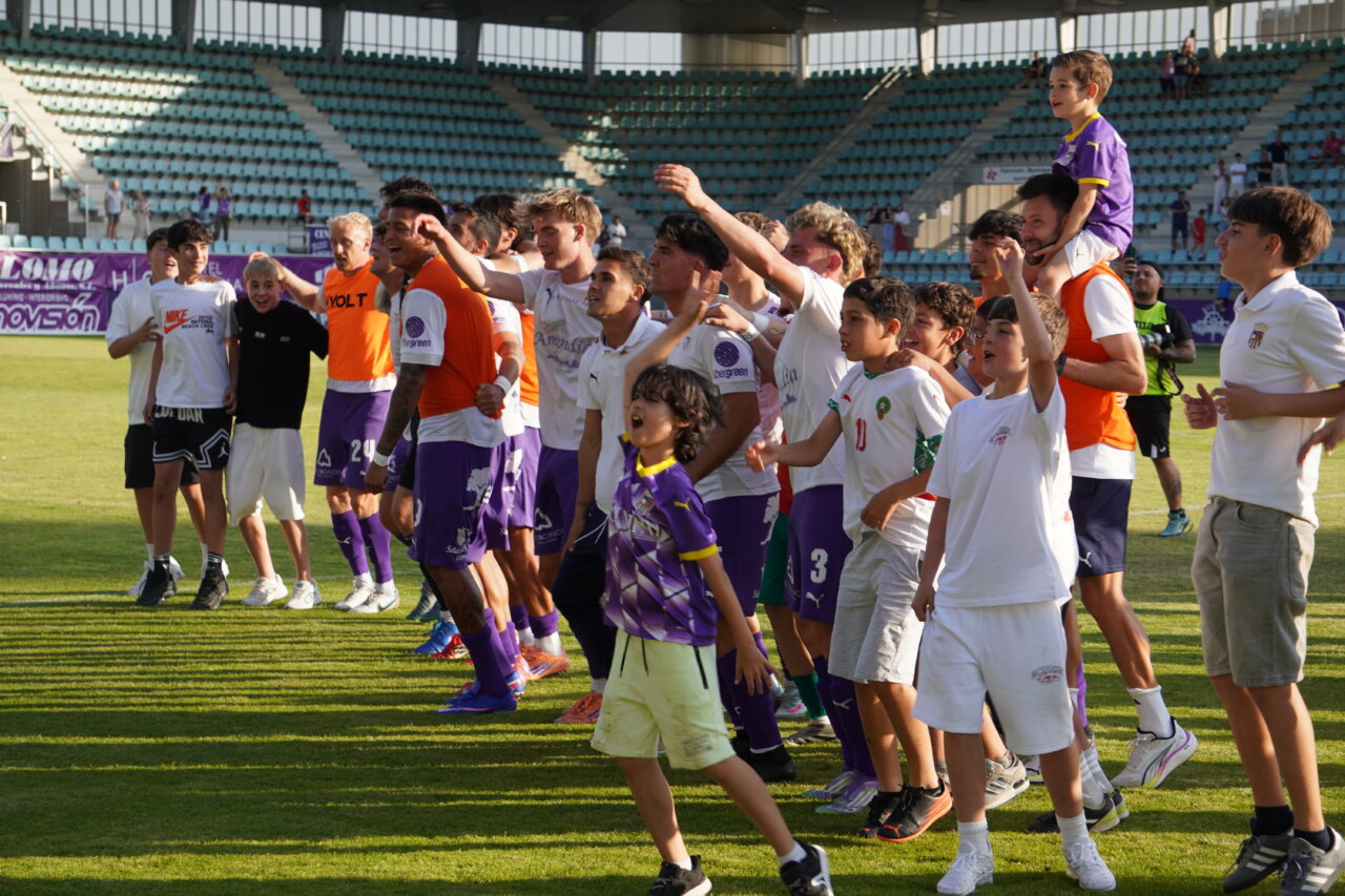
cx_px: 672
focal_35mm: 84
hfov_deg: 24.2
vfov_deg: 16.3
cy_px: 448
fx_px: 3138
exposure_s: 1/250
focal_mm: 56
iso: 100
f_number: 5.6
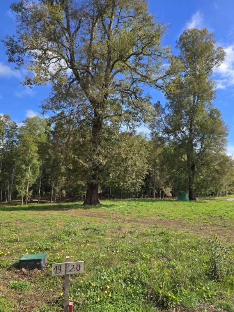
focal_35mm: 23
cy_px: 156
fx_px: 207
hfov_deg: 58.9
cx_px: 117
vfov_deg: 73.9
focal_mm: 6.3
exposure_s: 1/470
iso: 12
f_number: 1.7
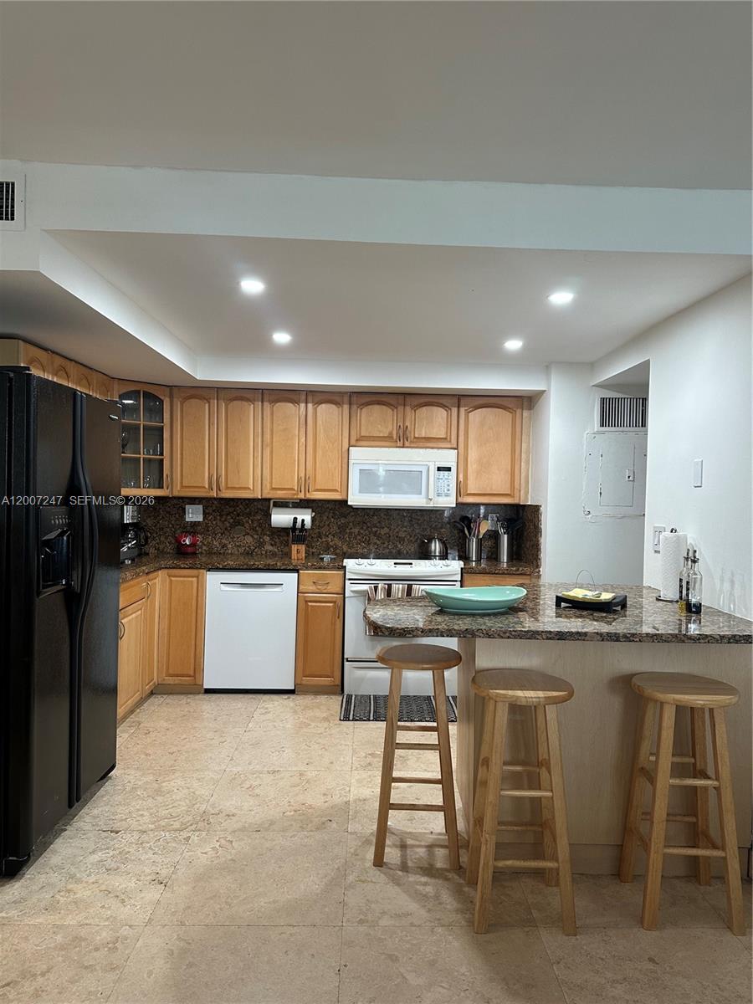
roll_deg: -0.9
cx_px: 376
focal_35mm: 24
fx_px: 696
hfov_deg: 56.8
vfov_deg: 71.6
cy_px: 502
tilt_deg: -0.3
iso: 160
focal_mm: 6.86
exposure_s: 1/60
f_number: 1.78
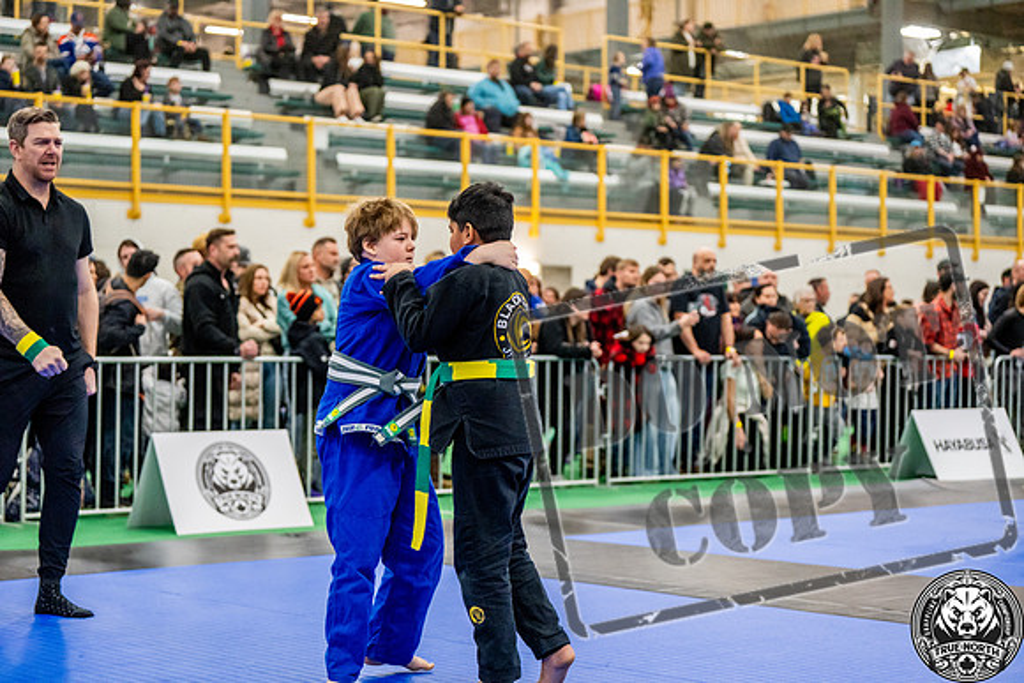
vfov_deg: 19.5
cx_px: 512
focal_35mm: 70
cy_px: 342
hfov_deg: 28.8
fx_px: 1991
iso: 5000
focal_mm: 70
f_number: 2.8
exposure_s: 1/500
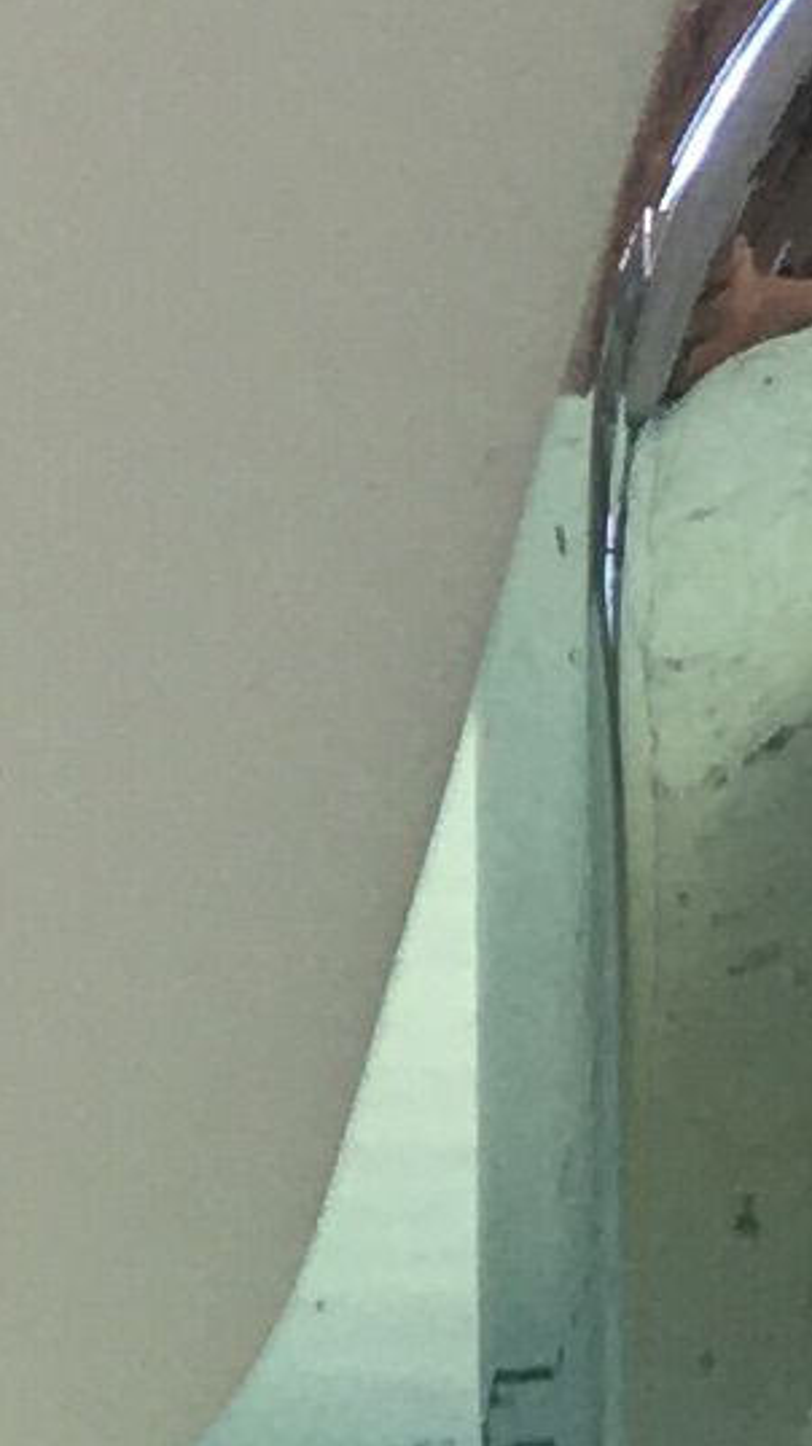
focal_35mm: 237
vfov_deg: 9.0
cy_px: -13
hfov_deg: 4.7
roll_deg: +0.3
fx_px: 9086
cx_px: -2242
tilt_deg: -12.8
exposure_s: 1/100
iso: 25
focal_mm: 4.15
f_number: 2.2
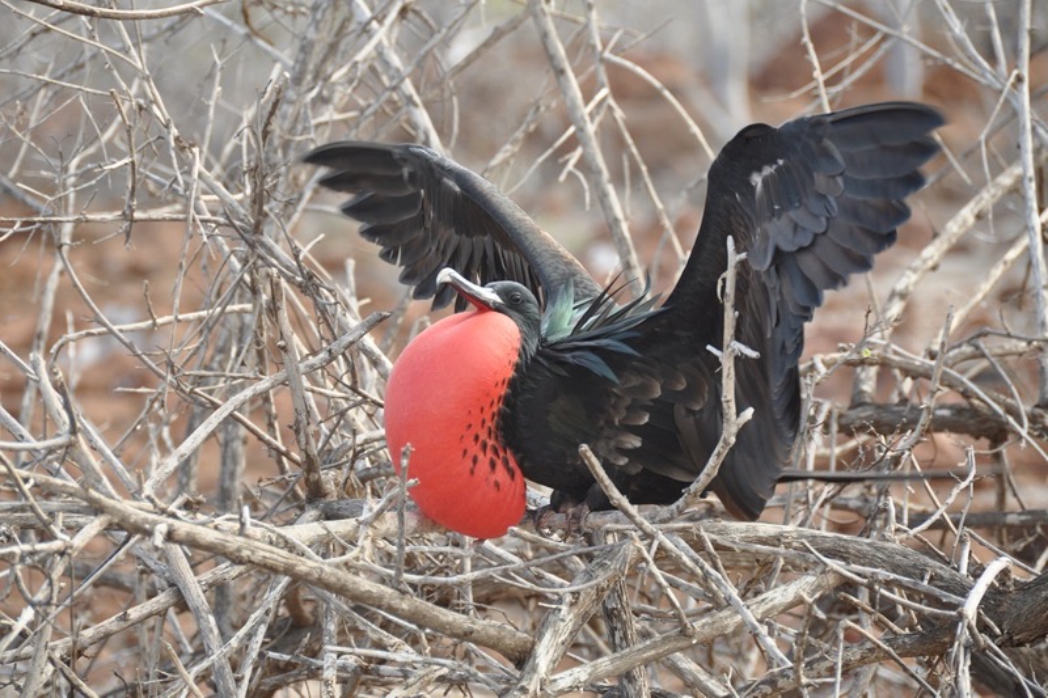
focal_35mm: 300
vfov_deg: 4.6
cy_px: 349
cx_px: 524
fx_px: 8731
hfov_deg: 6.9
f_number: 6.3
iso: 200
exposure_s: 1/160
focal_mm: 200
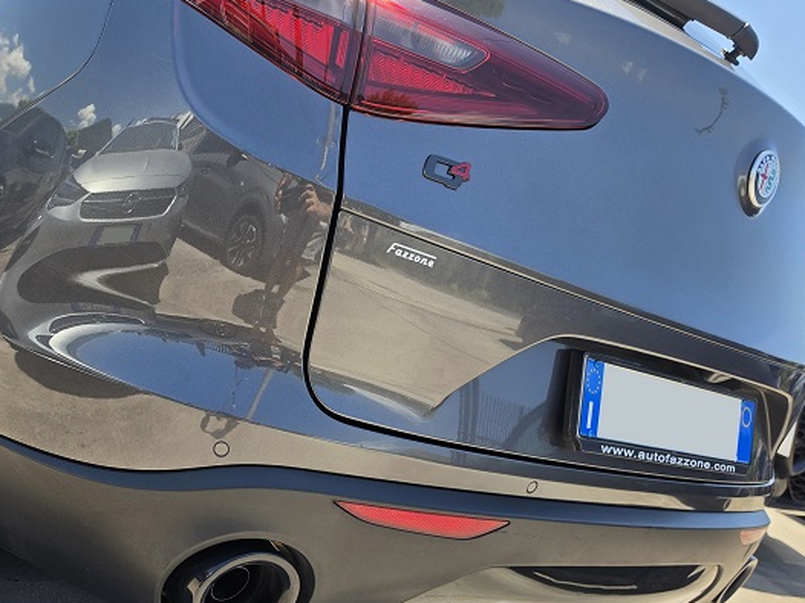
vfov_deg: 40.6
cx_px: 285
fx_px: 814
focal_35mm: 35
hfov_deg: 51.9
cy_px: 331
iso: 64
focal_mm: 6.5
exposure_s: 1/3889
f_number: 1.4
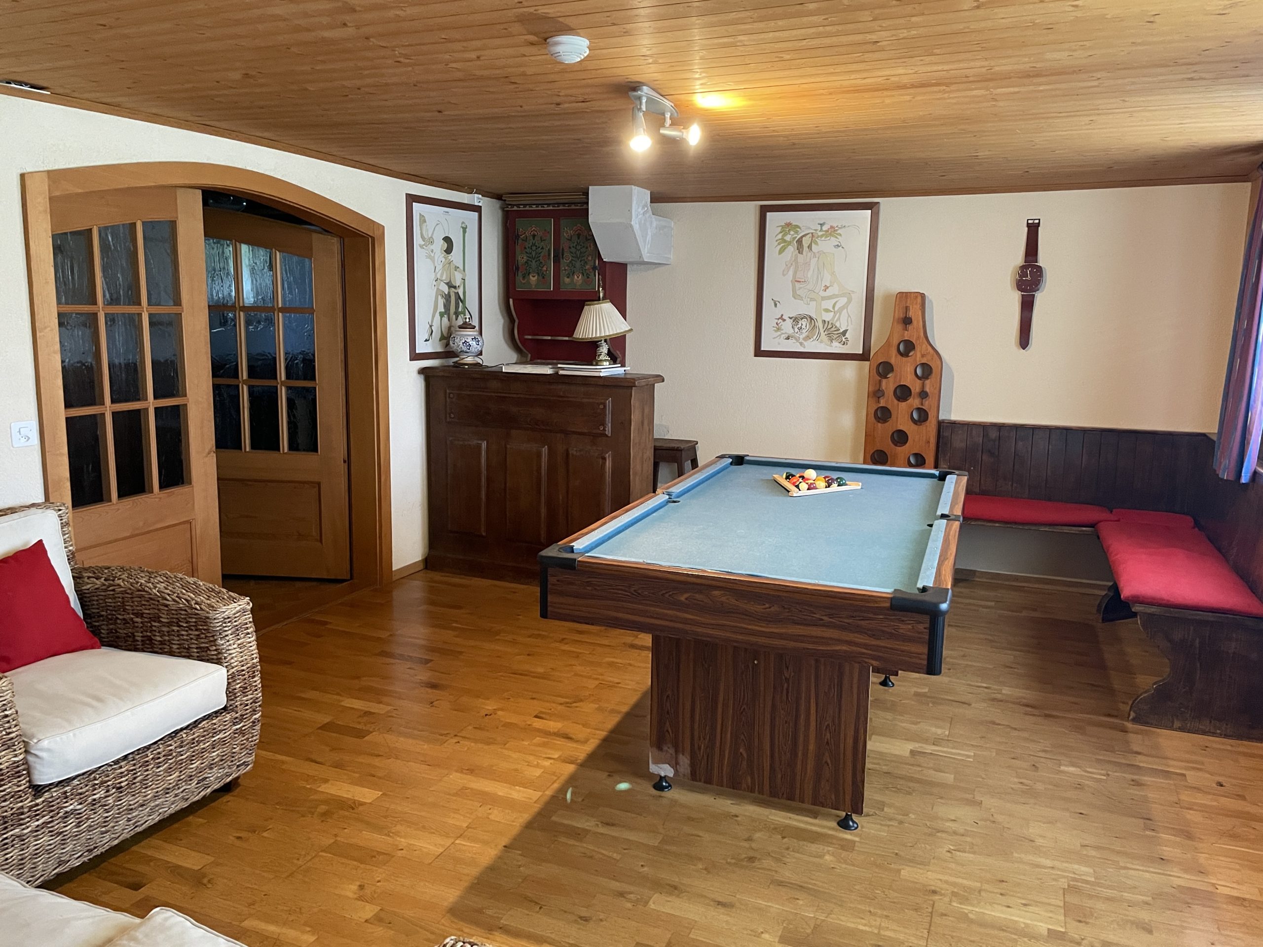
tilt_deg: -9.5
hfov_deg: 67.3
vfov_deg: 53.1
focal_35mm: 26
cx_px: 632
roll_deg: -0.2
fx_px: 949
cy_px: 474
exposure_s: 1/54
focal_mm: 4.2
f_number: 1.6
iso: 500
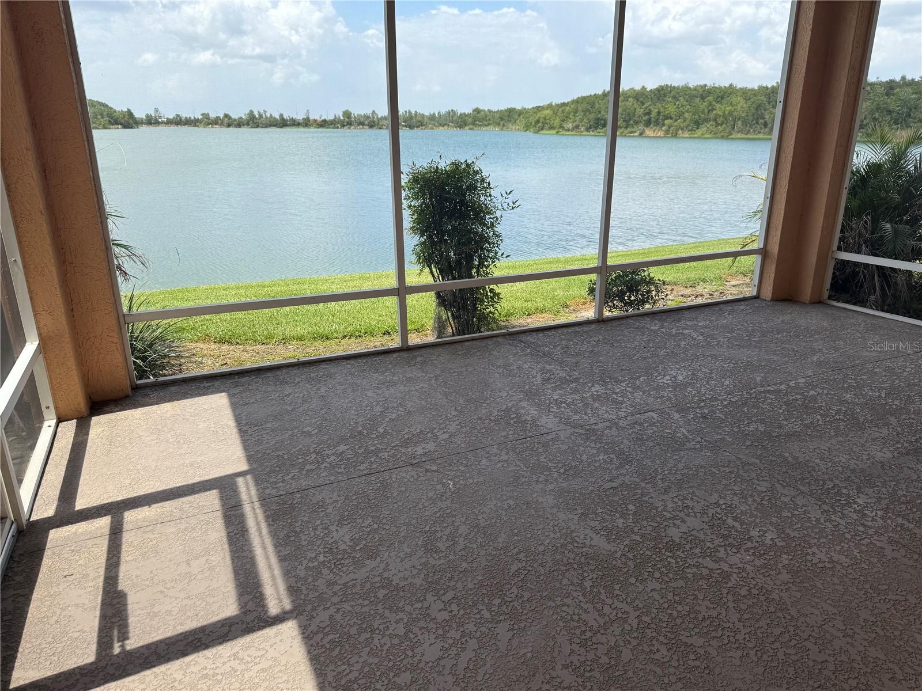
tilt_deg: -19.1
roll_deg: +1.1
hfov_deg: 71.6
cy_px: 346
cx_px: 461
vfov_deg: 56.8
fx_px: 639
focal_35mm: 24
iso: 80
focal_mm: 6.76
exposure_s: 1/1560
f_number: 1.78
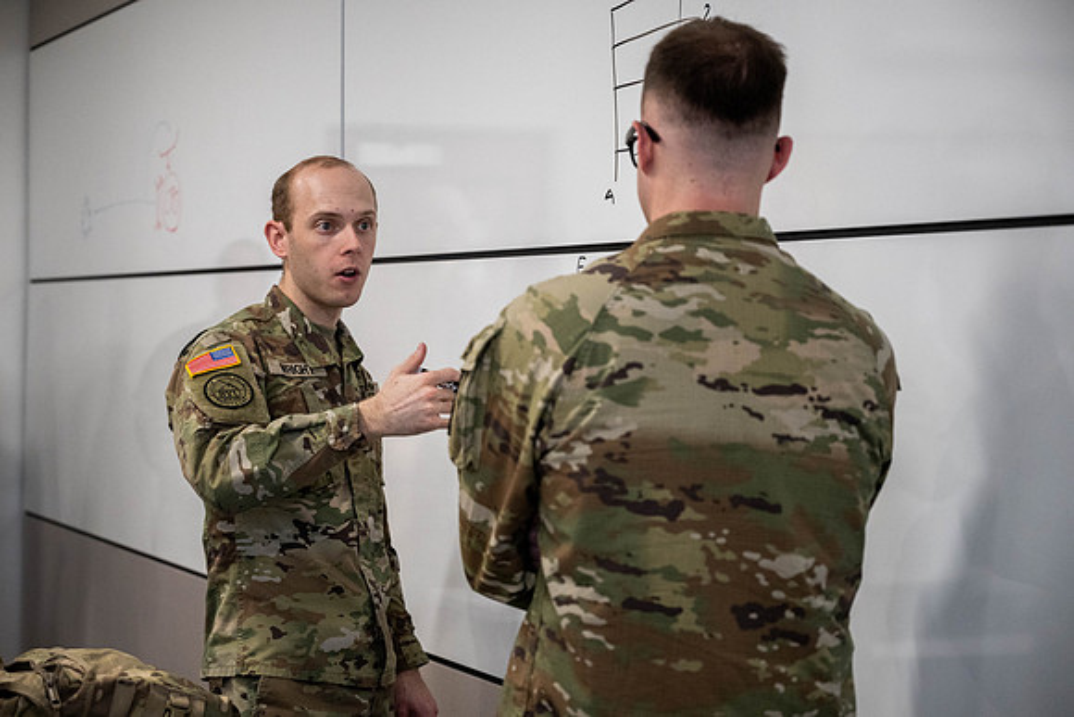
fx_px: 2171
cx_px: 537
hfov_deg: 27.8
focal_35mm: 73
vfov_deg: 18.7
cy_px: 358
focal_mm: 70
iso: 2500
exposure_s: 1/400
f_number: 4
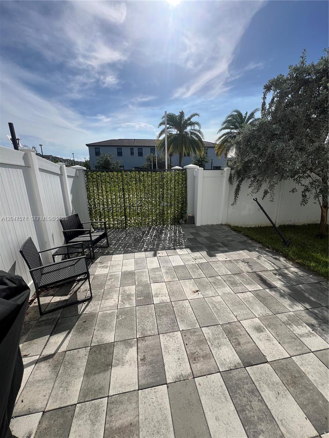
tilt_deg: -14.3
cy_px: 219
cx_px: 164
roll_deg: +1.7
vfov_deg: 106.2
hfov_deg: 89.9
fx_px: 165
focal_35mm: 13
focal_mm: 1.57
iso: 32
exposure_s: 1/2950
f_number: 1.8
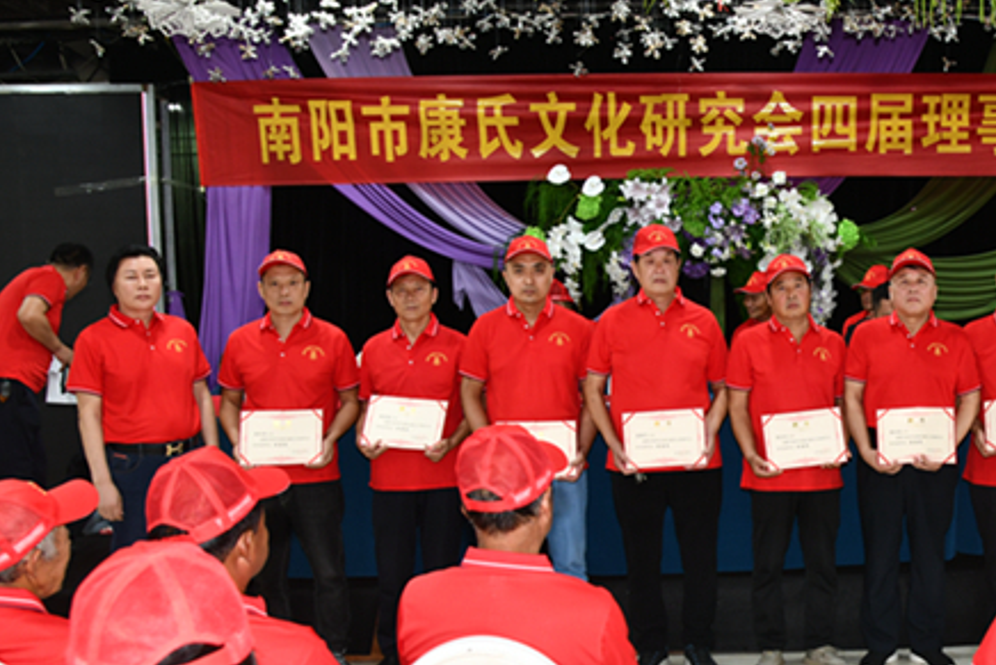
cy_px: 380
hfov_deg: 42.4
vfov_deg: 30.5
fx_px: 1218
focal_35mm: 44
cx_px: 804
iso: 640
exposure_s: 1/25
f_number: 5
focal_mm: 24
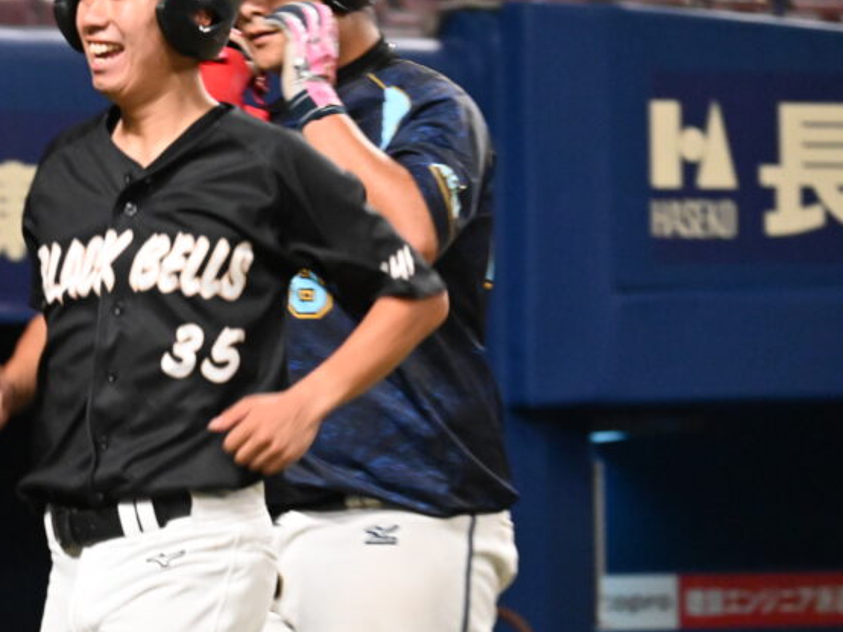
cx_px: 156
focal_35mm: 399
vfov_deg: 3.7
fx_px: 9715
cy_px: 305
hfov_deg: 5.0
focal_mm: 150
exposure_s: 1/250
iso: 6400
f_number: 5.3
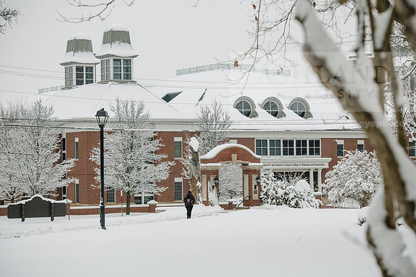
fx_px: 1214
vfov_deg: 13.0
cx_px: 208
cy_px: 138
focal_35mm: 105
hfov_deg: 19.5
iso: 320
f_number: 4
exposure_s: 1/500
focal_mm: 105
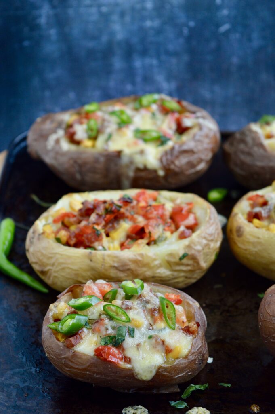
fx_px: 947
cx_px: 138
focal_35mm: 82
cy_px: 207
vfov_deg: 24.6
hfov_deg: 16.5
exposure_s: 1/125
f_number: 5.6
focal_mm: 55
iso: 400
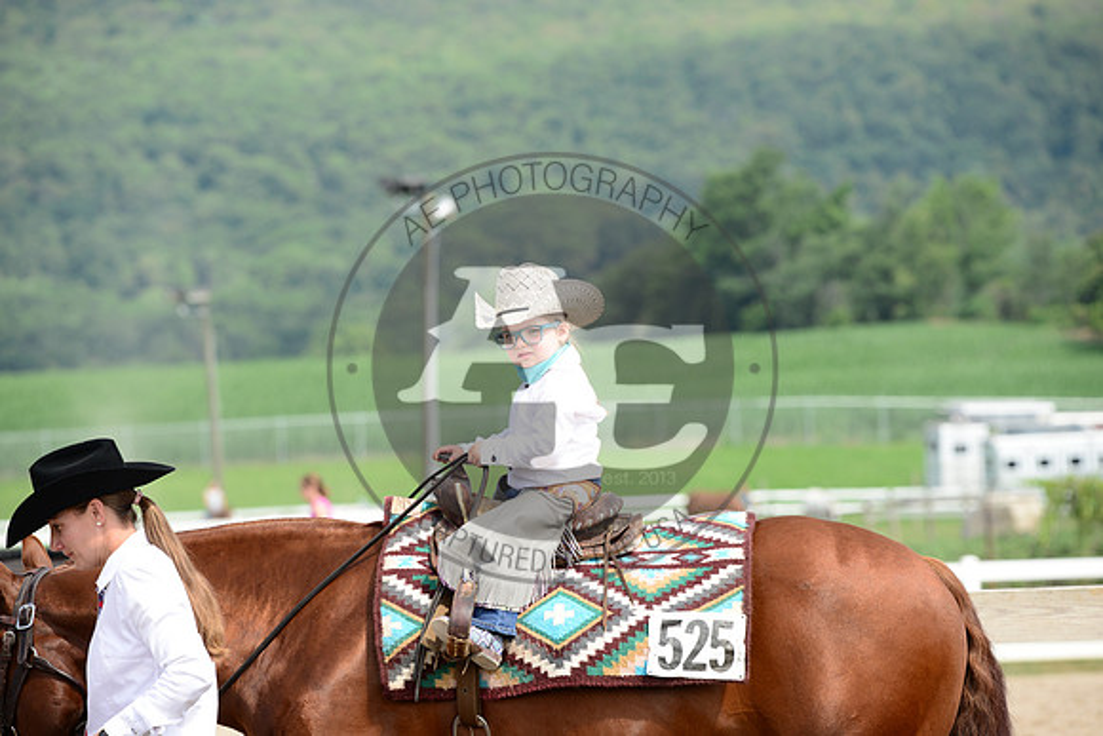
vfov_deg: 6.9
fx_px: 6129
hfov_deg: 10.3
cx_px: 552
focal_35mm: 200
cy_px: 368
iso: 320
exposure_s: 1/800
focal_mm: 200
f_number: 5.6
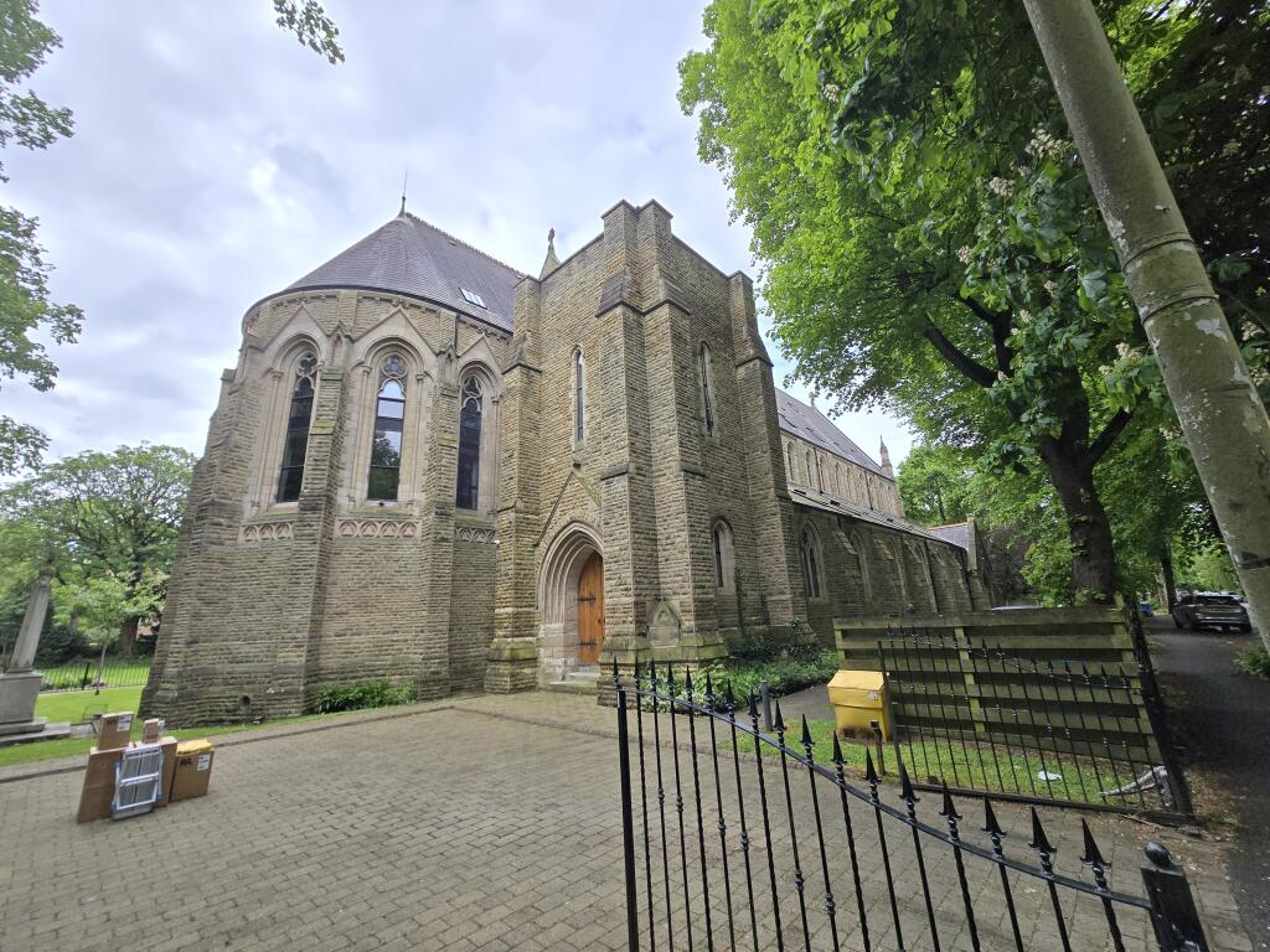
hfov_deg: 106.2
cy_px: 476
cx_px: 635
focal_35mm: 13
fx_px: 477
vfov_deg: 89.9
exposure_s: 1/2000
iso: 200
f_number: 2.2
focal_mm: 2.2
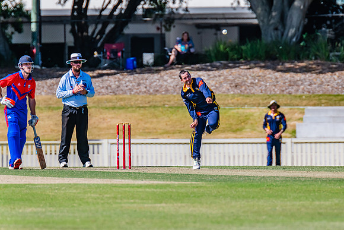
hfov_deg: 3.0
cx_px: 197
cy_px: 110
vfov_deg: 2.0
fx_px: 6580
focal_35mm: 688
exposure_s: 1/2000
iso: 640
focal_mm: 600
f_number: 8
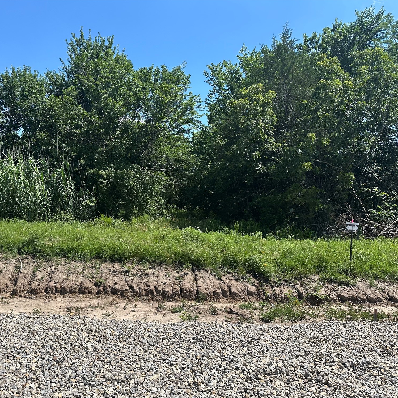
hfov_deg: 54.7
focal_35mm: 29
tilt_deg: -0.7
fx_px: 377
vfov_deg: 55.6
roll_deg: -0.4
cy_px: 202
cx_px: 138
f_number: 1.78
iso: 80
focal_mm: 6.86
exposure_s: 1/3247
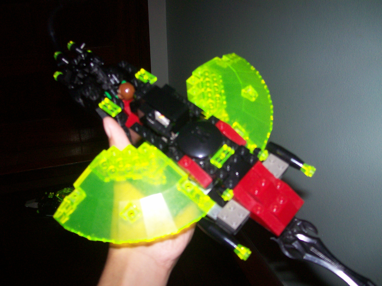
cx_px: 191
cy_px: 143
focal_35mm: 36
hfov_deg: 51.4
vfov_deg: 39.7
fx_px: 397
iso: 140
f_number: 2.7
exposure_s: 1/64
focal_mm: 6
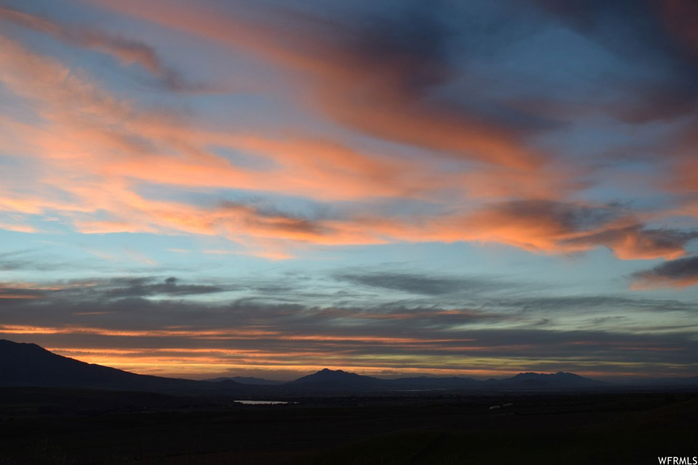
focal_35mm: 39
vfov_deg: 34.2
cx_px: 349
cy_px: 232
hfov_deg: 49.6
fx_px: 756
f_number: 6.3
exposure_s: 1/160
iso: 400
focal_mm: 26
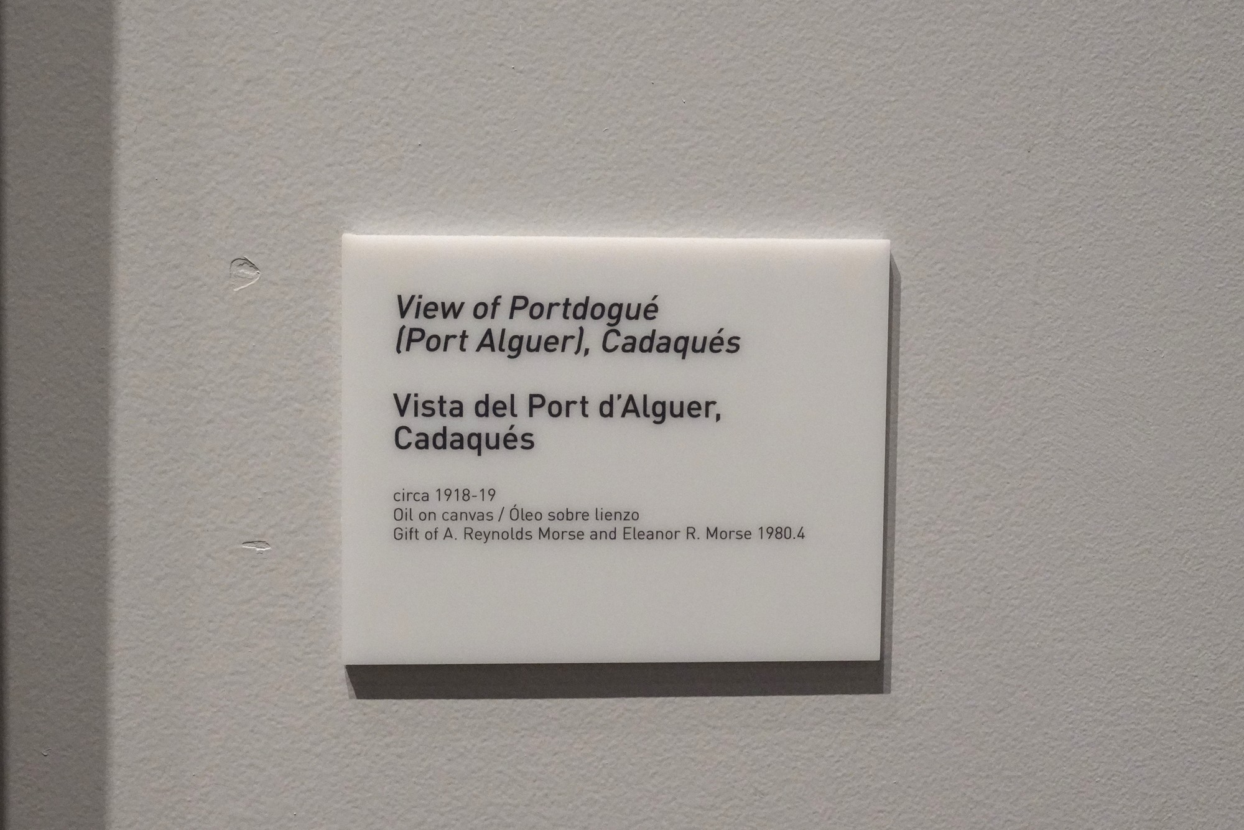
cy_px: 415
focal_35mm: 50
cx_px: 622
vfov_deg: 27.0
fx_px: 1728
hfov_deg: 39.6
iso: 8000
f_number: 13
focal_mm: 50
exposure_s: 1/100
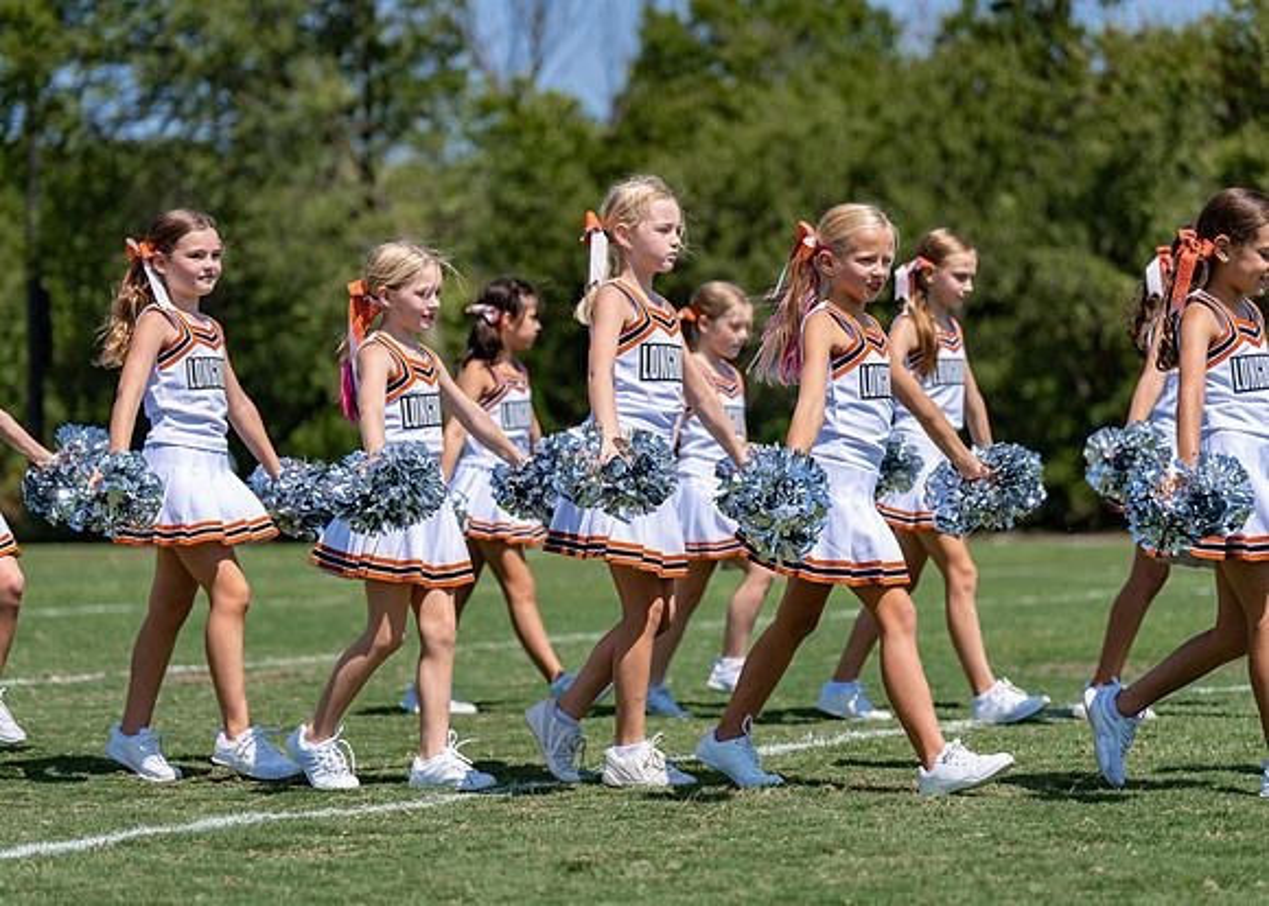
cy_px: 453
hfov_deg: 18.0
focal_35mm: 111
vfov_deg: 12.9
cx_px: 634
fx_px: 4010
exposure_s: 1/2500
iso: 100
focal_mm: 105
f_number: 2.8
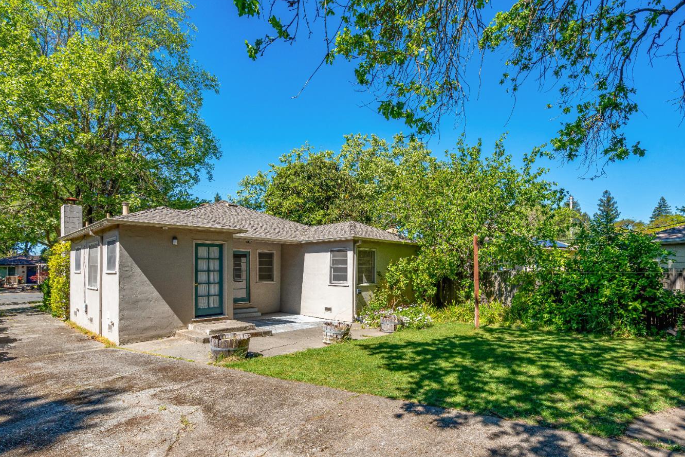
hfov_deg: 89.8
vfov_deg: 67.3
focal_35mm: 18
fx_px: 343
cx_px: 370
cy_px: 242
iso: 400
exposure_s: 1/400
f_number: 11
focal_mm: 16
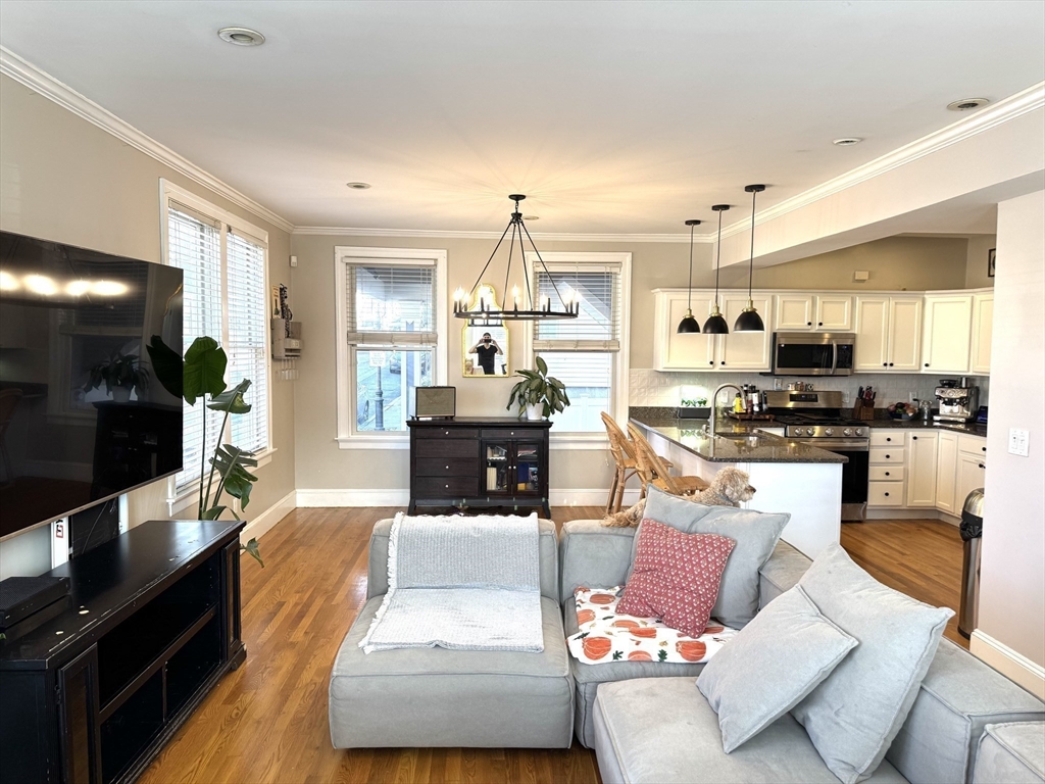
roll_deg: -0.6
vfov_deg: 56.8
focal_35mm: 24
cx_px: 522
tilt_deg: -4.7
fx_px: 725
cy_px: 392
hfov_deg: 71.6
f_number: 1.78
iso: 80
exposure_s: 1/120
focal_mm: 6.76
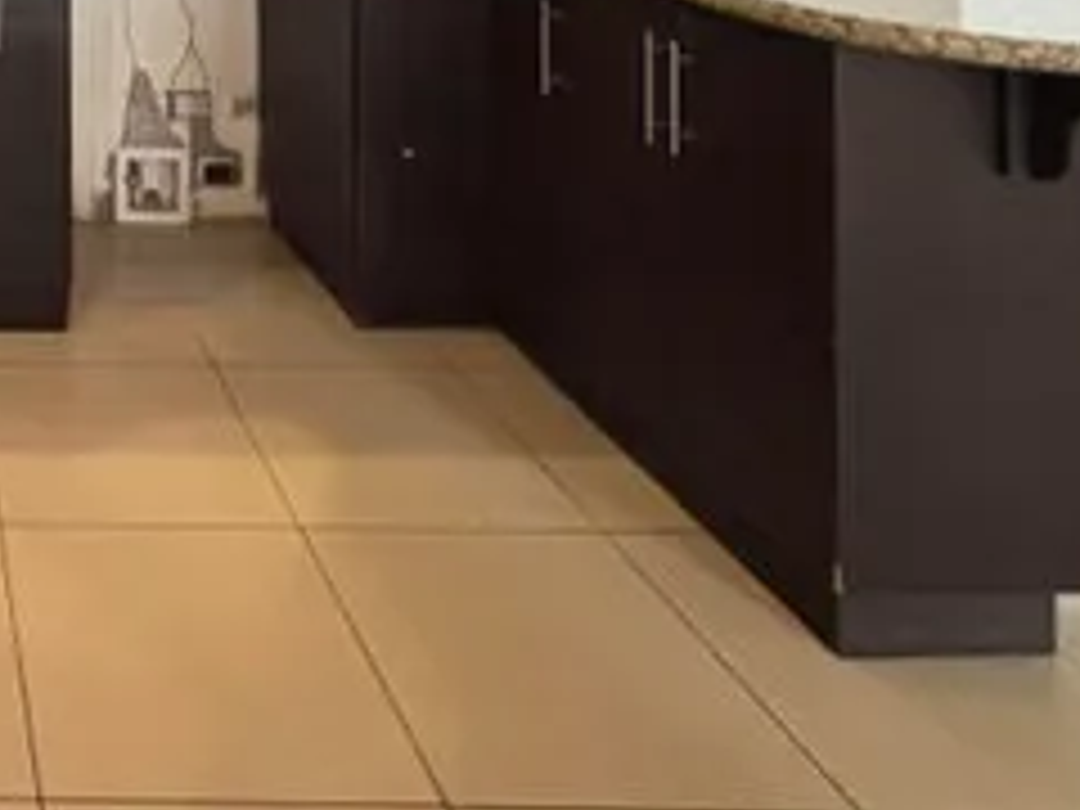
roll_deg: +0.3
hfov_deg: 39.6
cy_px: -256
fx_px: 1154
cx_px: -142
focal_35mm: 37
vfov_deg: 30.2
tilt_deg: +0.1
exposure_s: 1/60
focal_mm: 2.22
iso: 640
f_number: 2.2
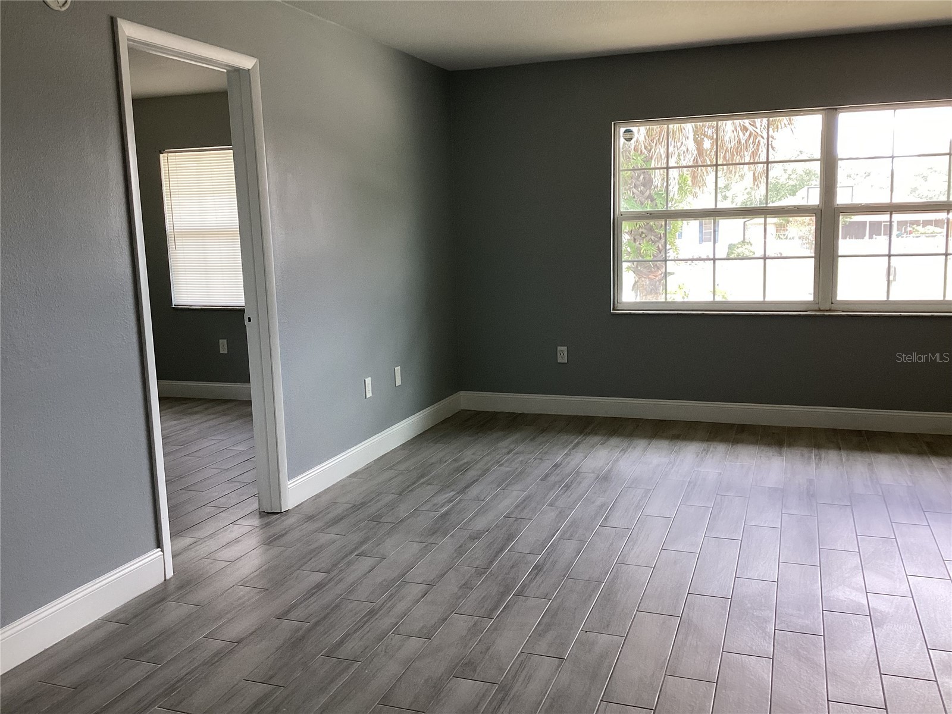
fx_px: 853
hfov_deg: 58.4
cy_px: 357
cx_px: 476
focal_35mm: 31
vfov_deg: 45.4
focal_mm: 3.3
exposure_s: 1/120
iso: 80
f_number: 2.4
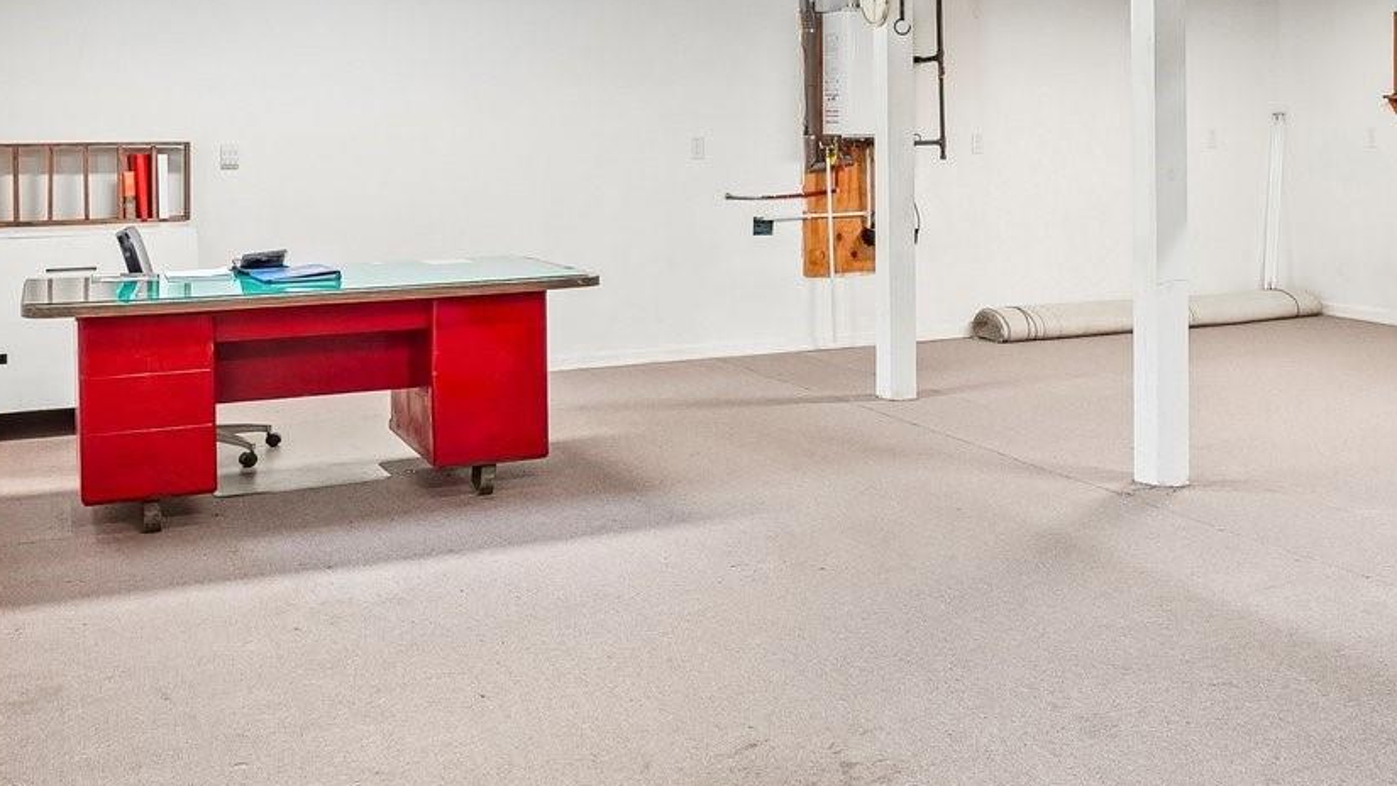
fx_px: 1445
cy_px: 172
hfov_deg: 51.2
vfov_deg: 29.8
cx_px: 848
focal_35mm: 39
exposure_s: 1/13
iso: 400
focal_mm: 10
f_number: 8
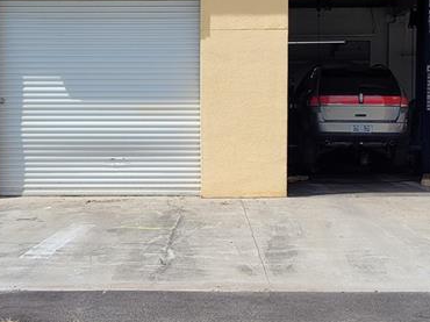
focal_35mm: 72
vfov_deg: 20.4
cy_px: 191
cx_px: 195
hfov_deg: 27.0
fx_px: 894
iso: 40
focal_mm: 5.4
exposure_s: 1/2921
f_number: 1.8
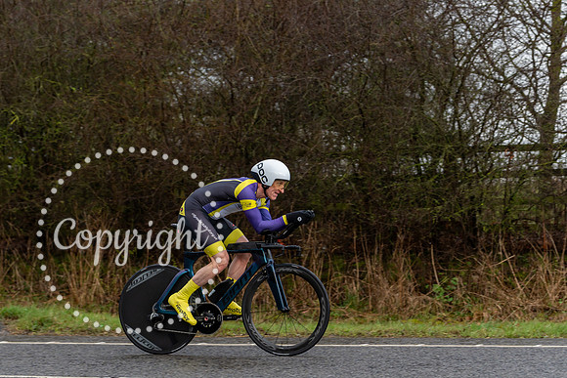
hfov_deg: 18.0
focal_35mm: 113
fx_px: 1785
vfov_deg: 12.1
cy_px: 197
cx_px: 259
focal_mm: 83
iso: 400
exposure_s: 1/1000
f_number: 3.5
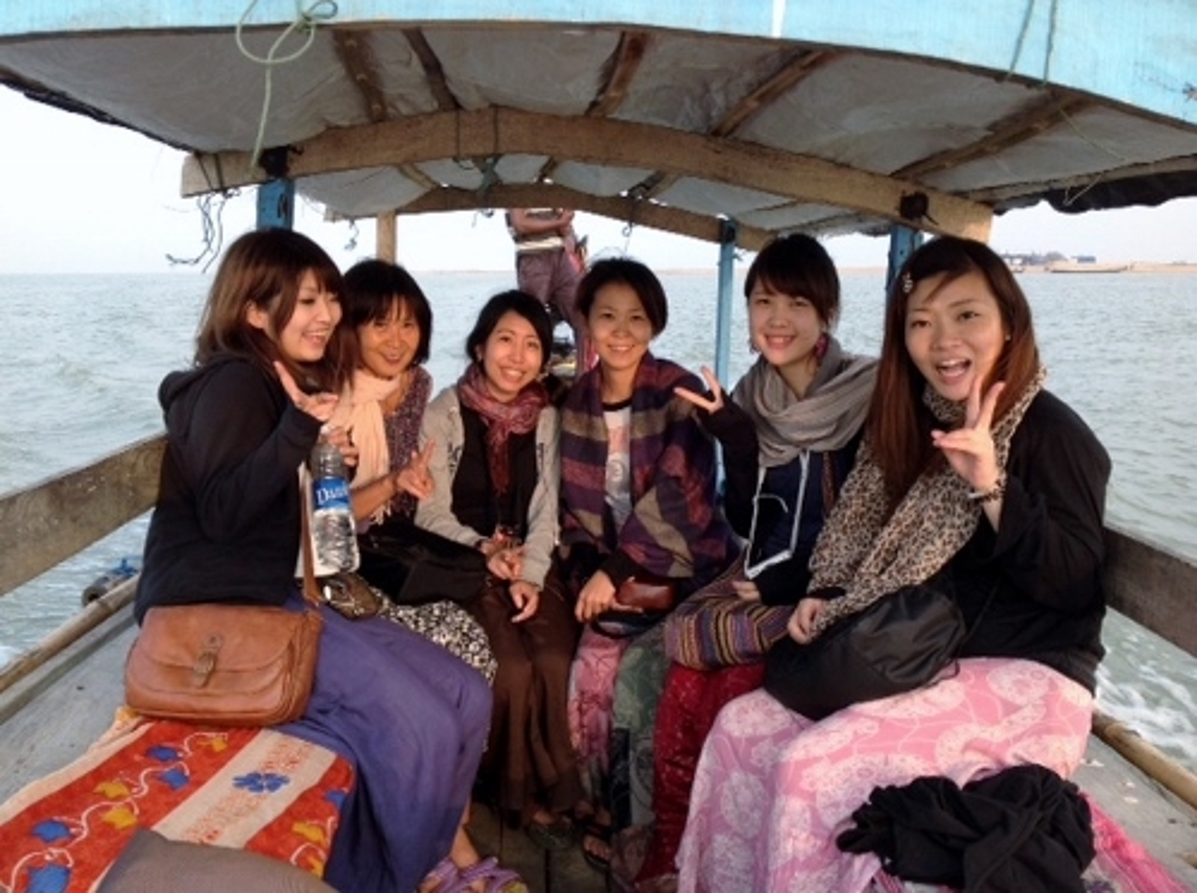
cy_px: 446
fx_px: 1208
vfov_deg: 40.6
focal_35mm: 35
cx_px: 598
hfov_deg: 52.7
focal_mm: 4.28
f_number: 2.4
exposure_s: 1/246
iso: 50
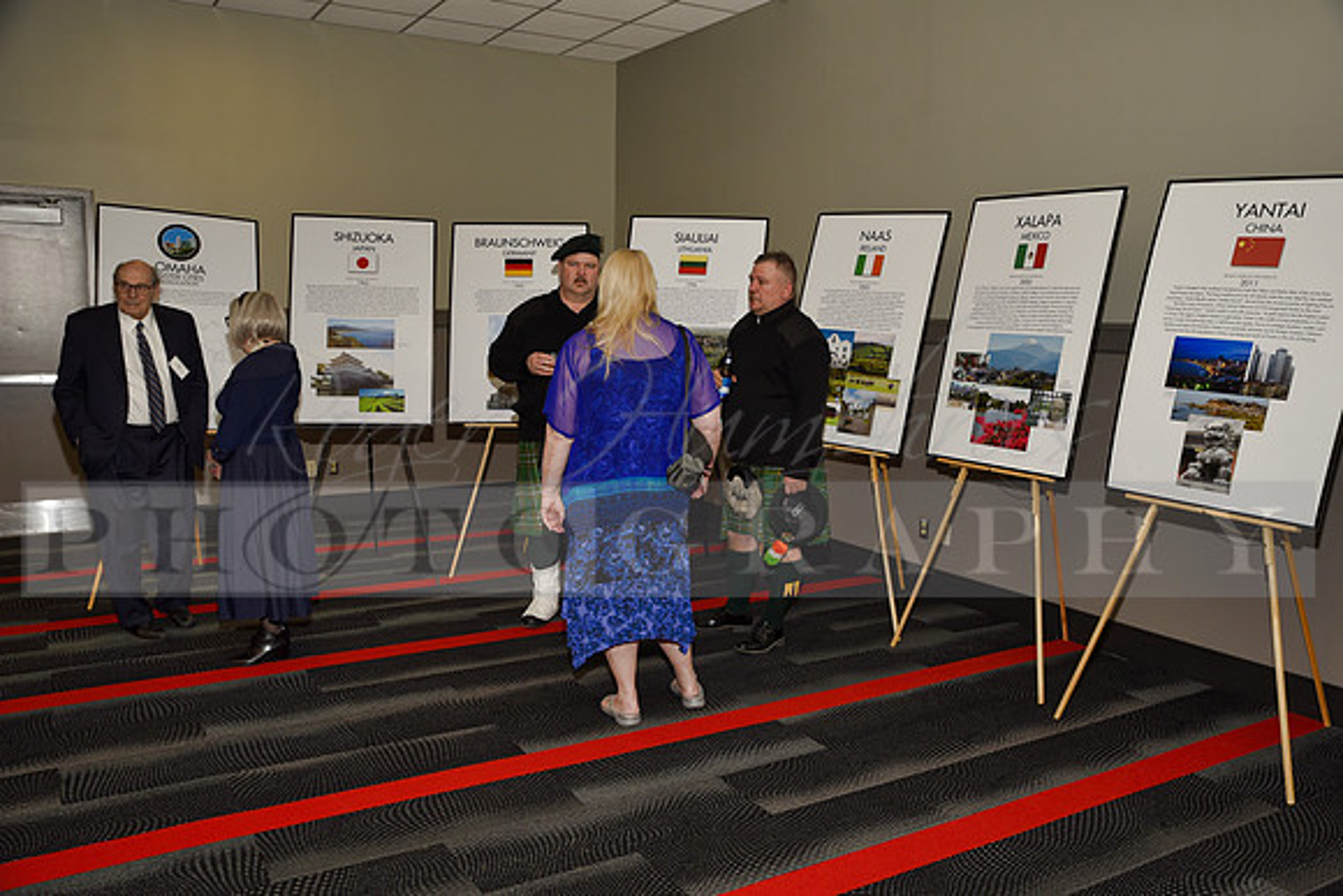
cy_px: 448
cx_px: 672
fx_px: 1157
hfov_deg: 60.3
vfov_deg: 42.3
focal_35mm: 31
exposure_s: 1/60
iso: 200
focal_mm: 31
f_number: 5
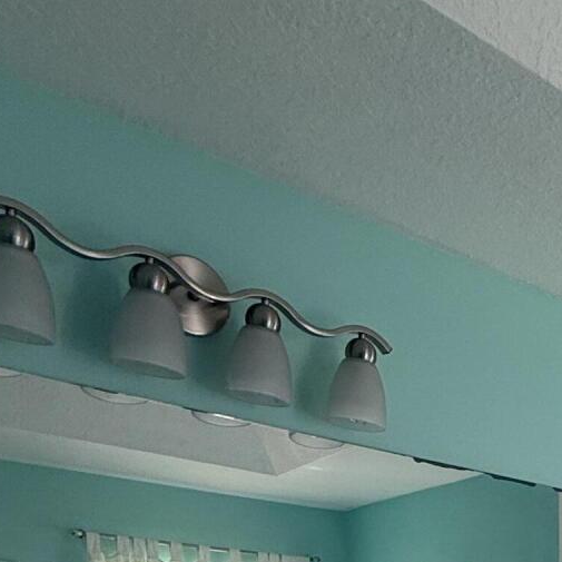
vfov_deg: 27.6
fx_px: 900
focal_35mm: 49
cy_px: 766
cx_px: 659
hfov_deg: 30.1
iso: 100
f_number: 2.2
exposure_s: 1/99
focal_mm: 2.22
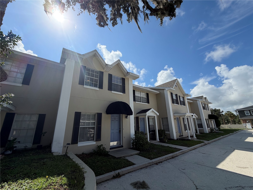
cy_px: 95
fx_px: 102
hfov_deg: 102.1
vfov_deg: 85.7
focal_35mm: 14
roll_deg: +1.1
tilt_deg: +17.3
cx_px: 126
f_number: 2.2
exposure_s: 1/1167
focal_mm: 2.22
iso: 25
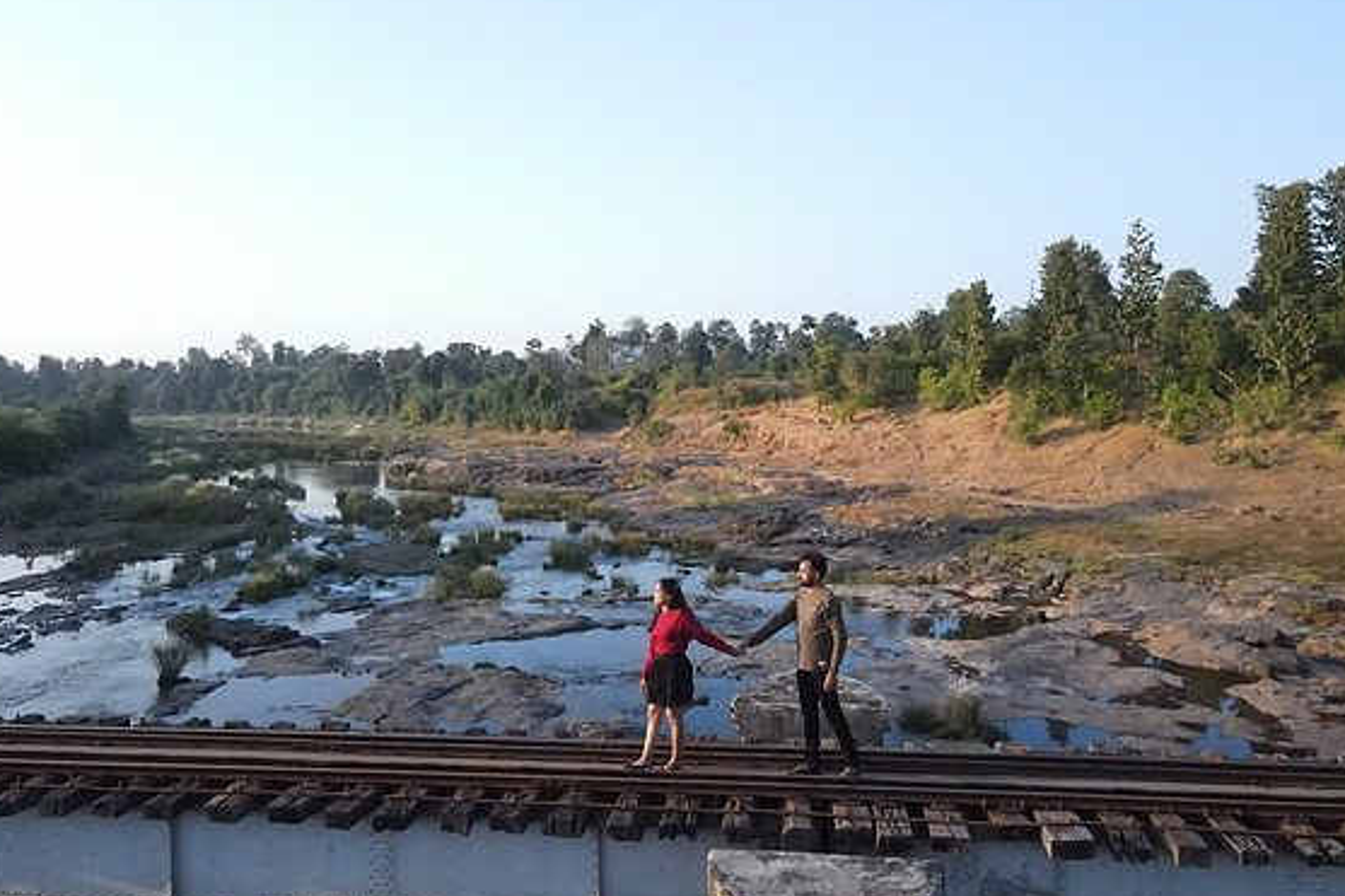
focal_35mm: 26
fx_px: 971
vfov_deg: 49.5
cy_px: 412
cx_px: 683
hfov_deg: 69.4
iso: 1600
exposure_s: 1/2500
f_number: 2.8
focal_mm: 4.5
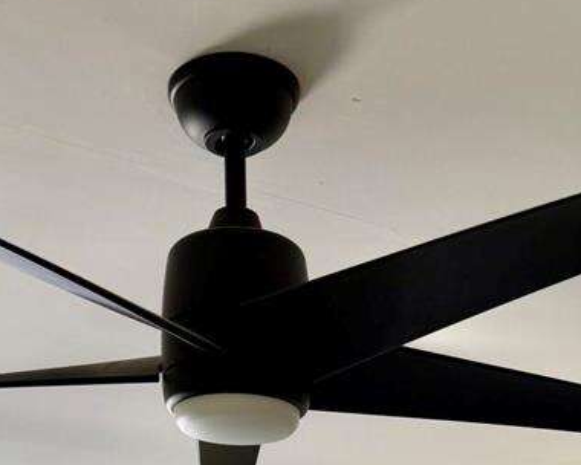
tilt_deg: +0.6
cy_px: 846
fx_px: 1272
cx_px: 292
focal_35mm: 74
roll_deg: +0.7
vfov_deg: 16.9
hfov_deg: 25.7
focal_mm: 6.76
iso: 125
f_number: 1.78
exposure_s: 1/158
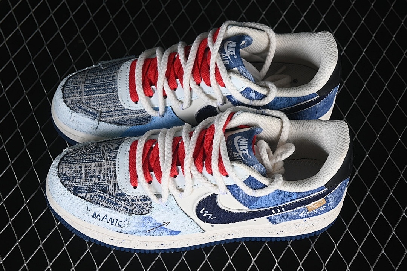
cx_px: 204
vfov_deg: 18.2
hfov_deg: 27.0
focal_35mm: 75
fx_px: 848
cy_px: 136
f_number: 7.1
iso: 160
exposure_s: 1/60
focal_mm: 50
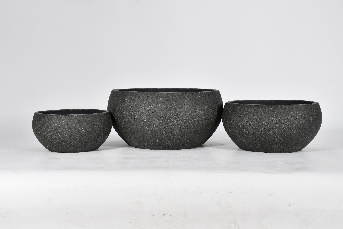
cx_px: 172
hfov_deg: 31.9
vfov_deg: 21.6
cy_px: 114
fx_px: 600
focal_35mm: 63
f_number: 13
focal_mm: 42
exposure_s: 1/100
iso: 200
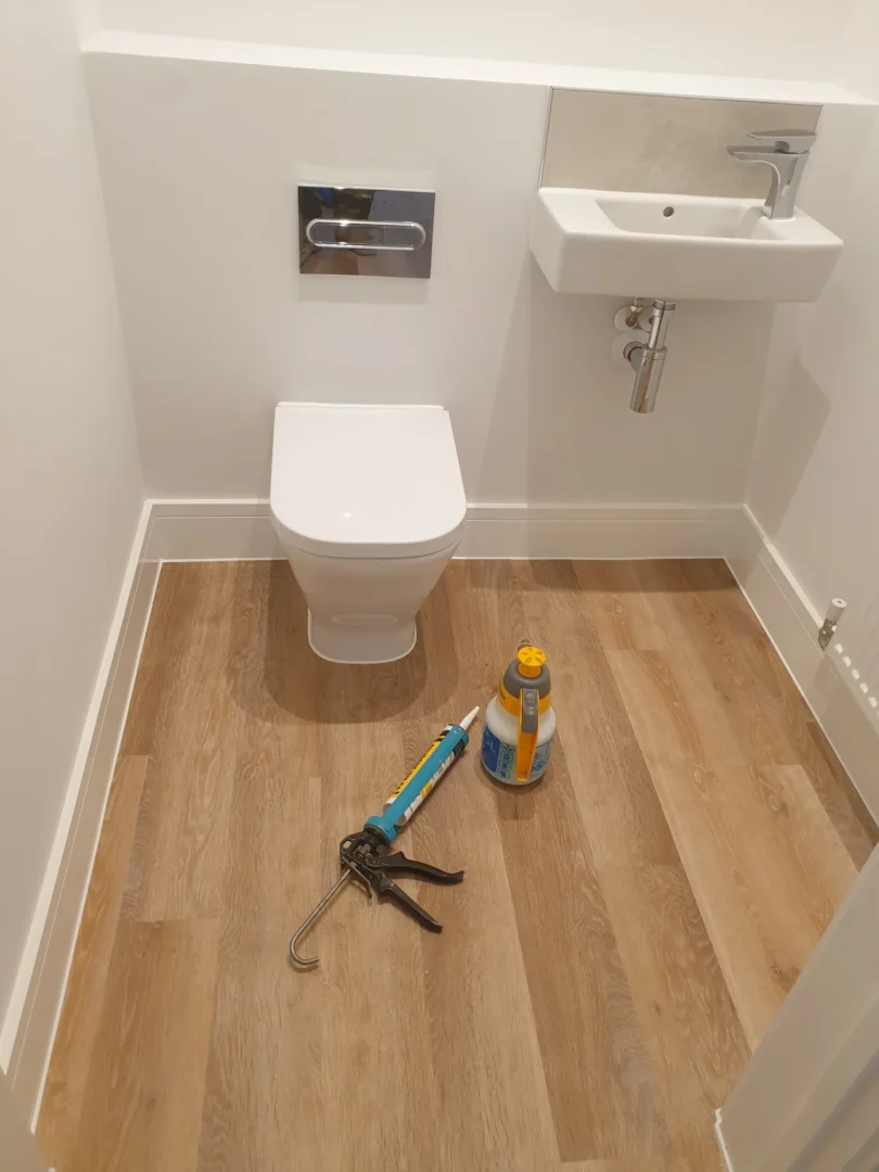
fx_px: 880
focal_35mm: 26
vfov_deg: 67.3
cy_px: 586
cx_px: 440
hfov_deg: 53.1
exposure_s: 1/50
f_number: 2.4
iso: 200
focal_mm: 4.3
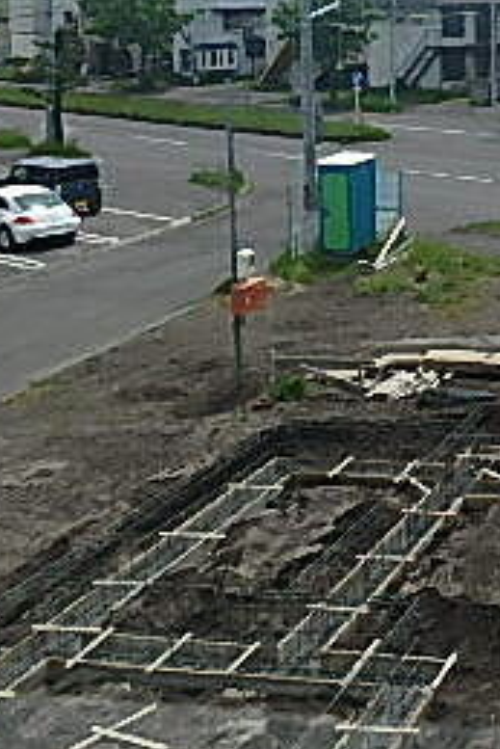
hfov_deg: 20.7
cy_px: 67
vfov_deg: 34.7
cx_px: 789
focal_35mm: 54
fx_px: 1123
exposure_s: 1/640
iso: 125
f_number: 6
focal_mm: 3.7
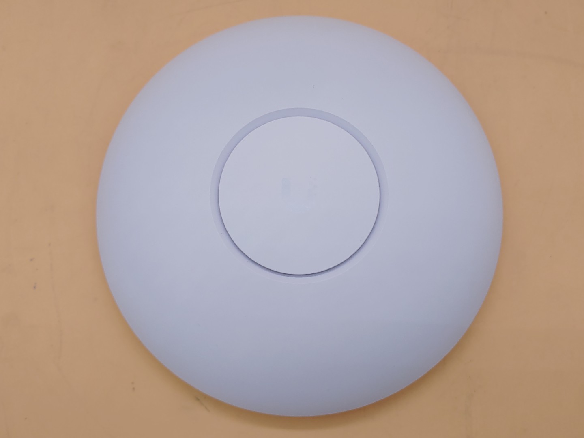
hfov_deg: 47.9
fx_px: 658
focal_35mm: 39
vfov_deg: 36.8
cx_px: 292
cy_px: 219
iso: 50
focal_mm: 4.36
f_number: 1.8
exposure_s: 1/185
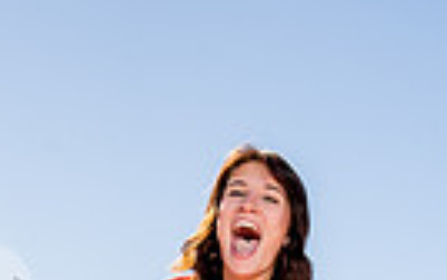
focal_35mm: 116
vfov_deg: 9.9
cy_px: 683
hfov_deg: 18.0
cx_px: 190
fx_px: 1414
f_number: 7.1
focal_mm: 34
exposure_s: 1/250
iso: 100
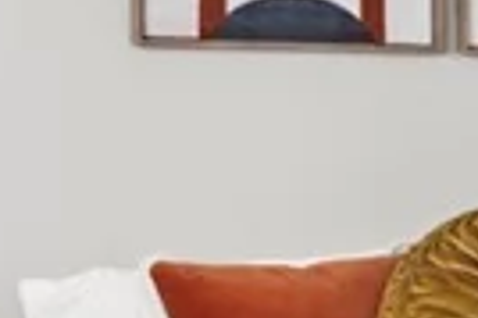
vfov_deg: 10.5
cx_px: 1088
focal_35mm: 130
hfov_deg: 12.8
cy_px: 127
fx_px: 1724
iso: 400
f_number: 8
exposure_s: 1/20
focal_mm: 17
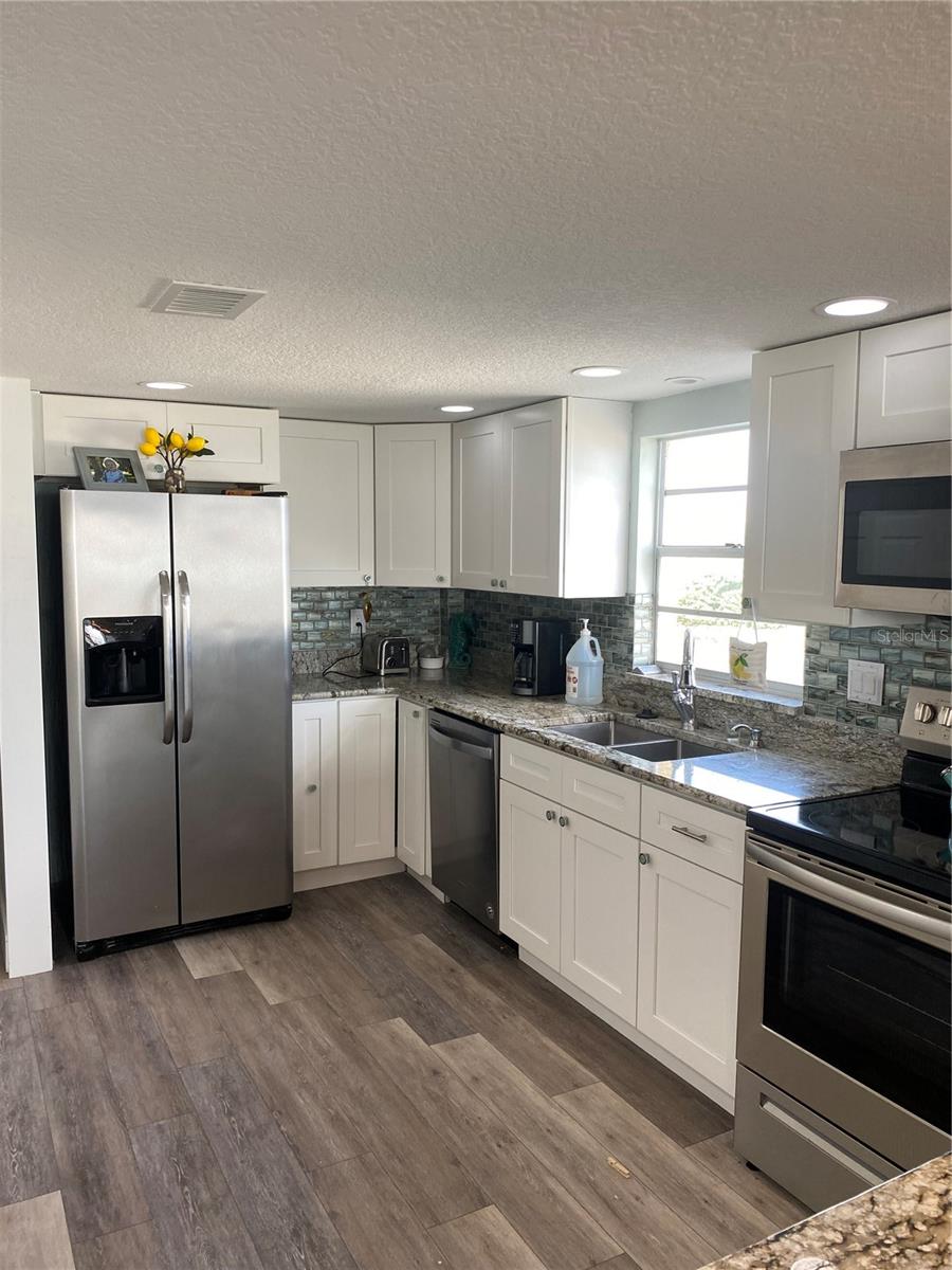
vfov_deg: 67.3
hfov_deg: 53.1
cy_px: 635
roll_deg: -1.5
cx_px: 476
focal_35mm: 26
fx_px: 953
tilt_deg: -7.4
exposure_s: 1/120
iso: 64
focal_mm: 4.25
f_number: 1.8
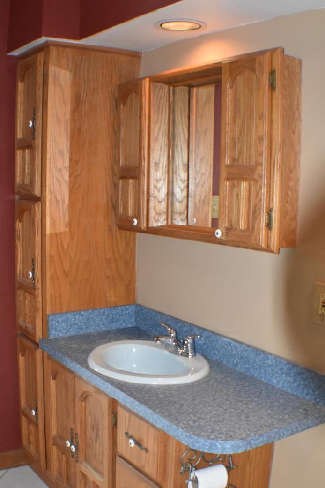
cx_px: 128
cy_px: 293
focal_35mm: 60
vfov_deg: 33.4
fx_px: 809
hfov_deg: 22.7
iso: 1600
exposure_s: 1/125
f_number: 4
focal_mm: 27
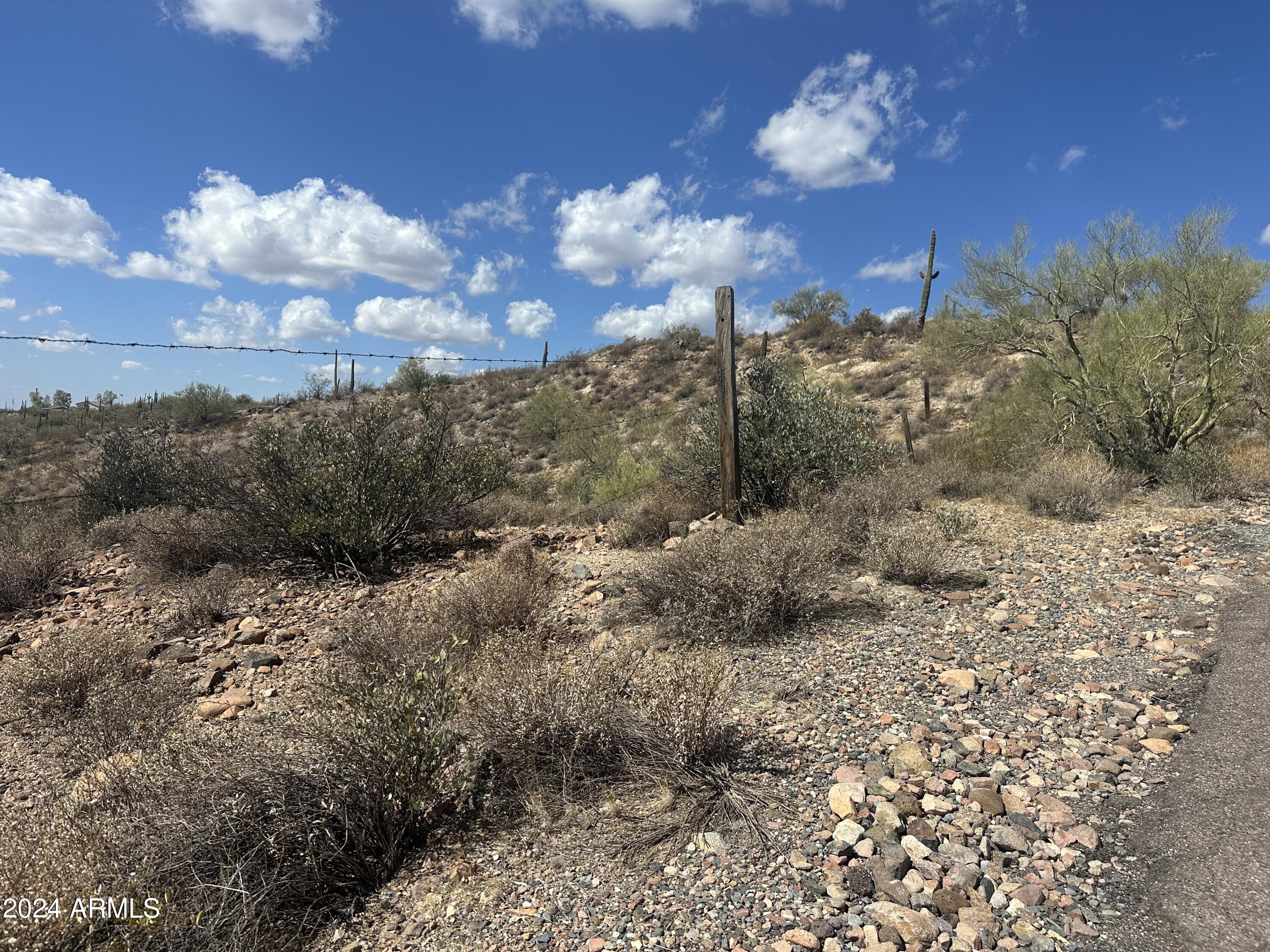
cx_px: 635
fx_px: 881
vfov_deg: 56.8
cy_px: 476
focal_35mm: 24
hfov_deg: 71.6
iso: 80
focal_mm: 6.86
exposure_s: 1/7042
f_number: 1.78
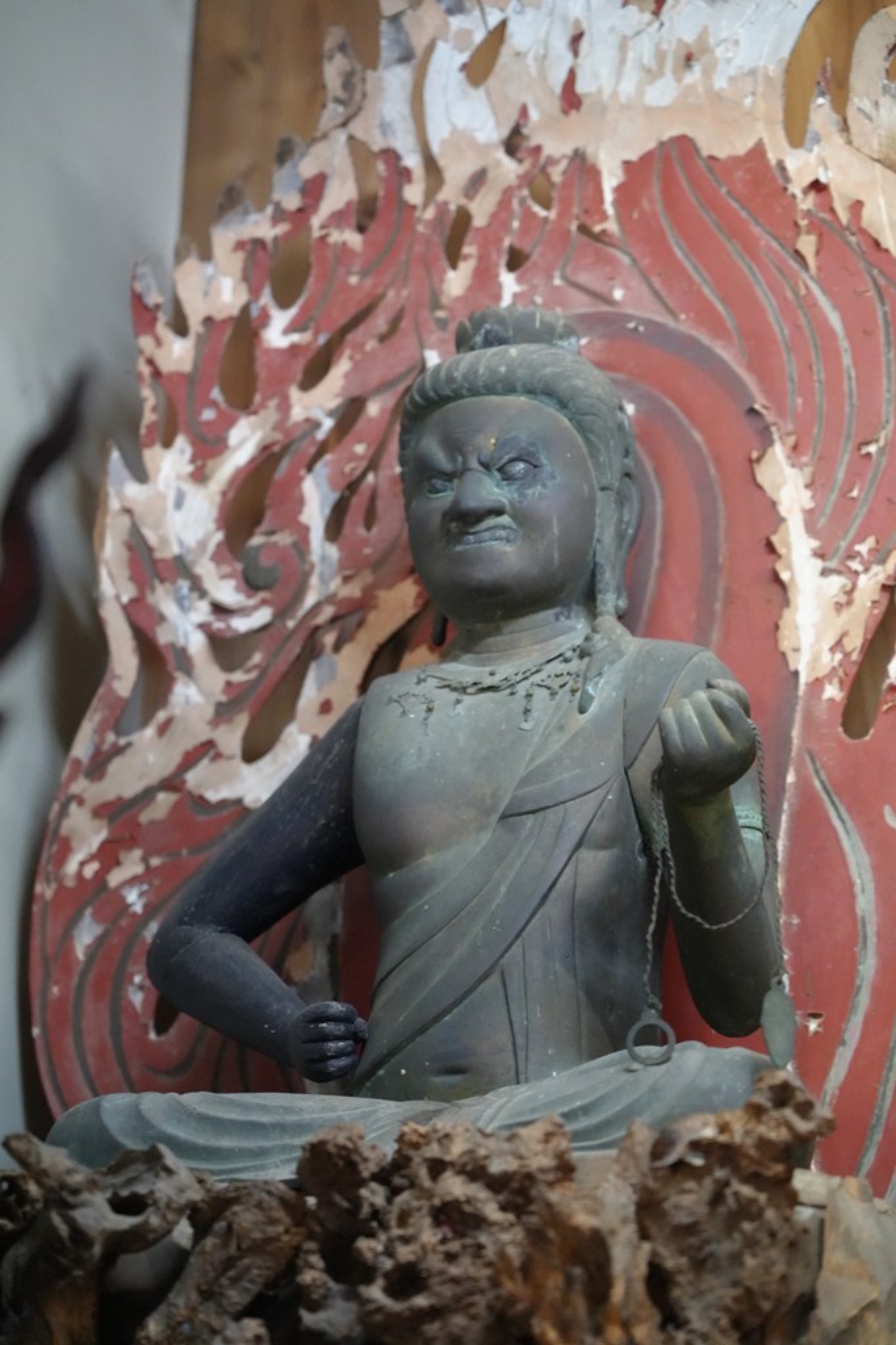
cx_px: 448
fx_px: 3586
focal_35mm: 96
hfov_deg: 14.2
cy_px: 672
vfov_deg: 21.2
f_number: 4
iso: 12800
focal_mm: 96
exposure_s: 1/160
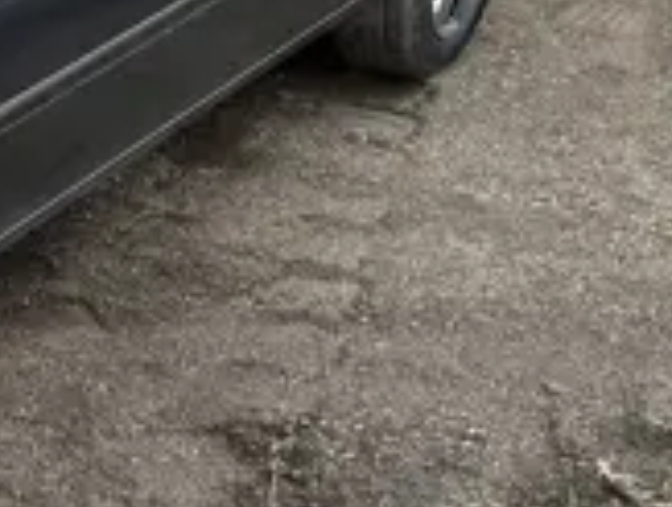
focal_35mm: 94
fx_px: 1829
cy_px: 45
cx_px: -433
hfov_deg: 17.8
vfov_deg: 15.6
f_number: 1.78
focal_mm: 6.86
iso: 80
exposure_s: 1/2203
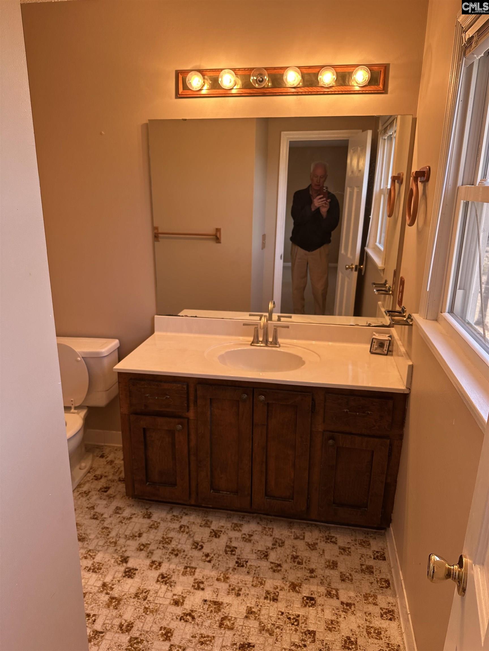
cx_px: 244
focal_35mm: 24
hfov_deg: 56.8
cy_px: 326
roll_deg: -1.5
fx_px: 452
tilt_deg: -16.4
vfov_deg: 71.6
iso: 80
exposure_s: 1/121
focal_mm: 6.86
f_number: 1.78
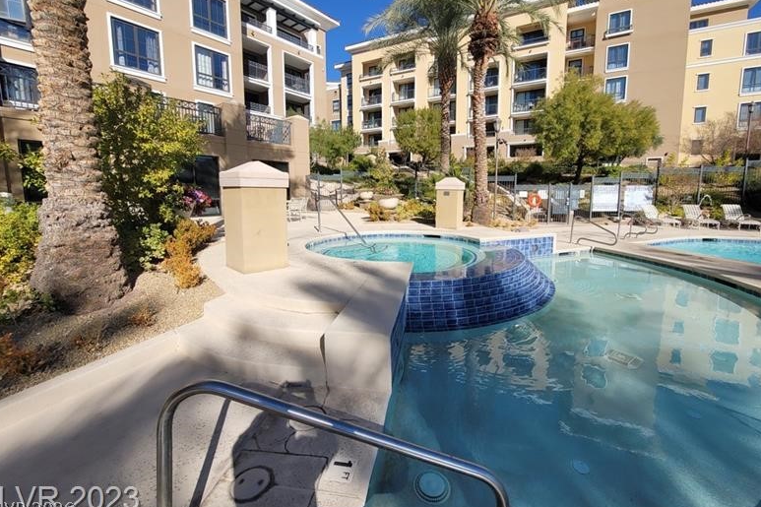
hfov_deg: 104.3
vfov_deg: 80.9
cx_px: 385
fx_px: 296
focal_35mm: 14
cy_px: 226
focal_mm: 2.2
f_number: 2.2
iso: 64
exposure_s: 1/2204
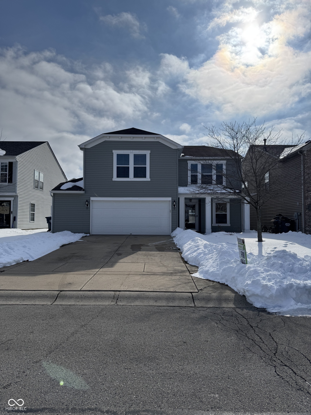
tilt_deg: +3.7
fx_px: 287
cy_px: 208
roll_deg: +1.1
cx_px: 156
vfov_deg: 71.6
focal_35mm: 24
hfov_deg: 56.8
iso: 64
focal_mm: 6.76
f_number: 1.78
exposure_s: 1/20000
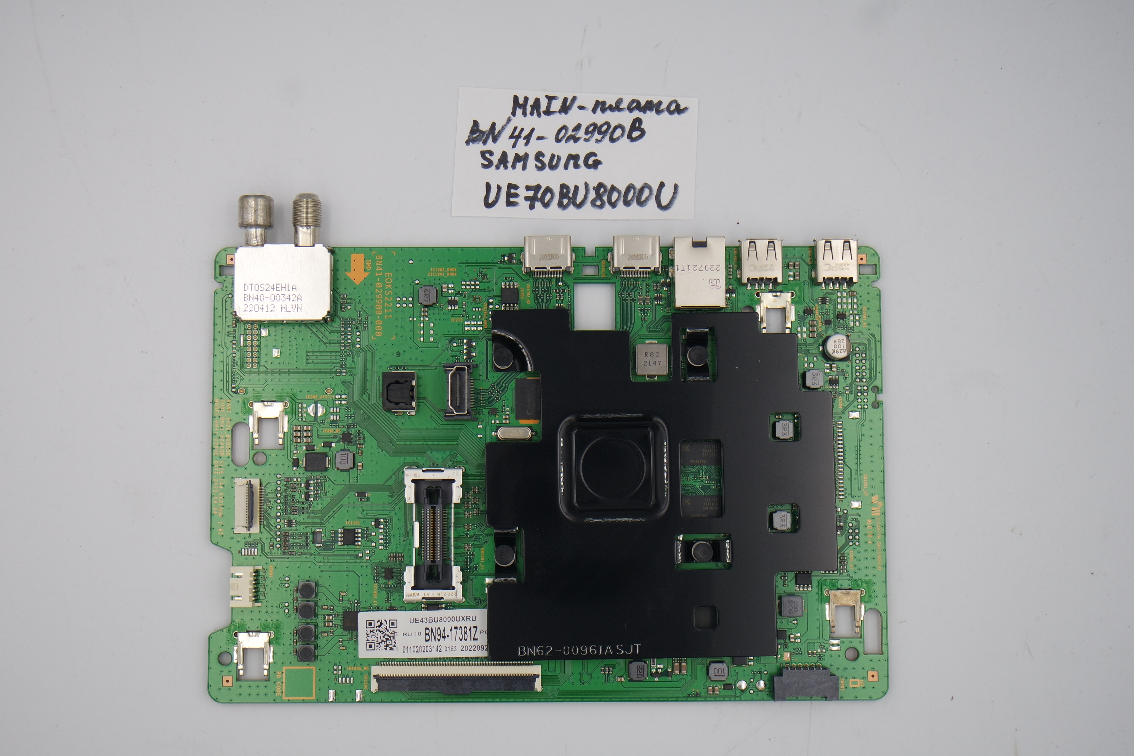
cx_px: 567
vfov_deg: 28.1
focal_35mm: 48
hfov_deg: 41.1
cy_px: 378
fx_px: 1512
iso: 160
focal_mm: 18
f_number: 5
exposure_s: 1/125
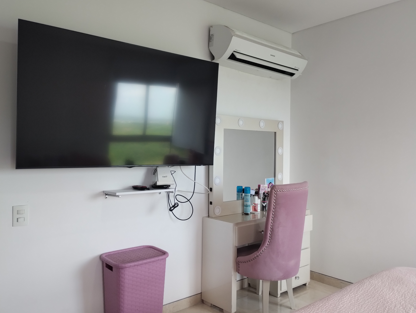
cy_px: 155
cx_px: 208
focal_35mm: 29
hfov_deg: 61.6
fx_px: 349
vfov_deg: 48.3
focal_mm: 4.27
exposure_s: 1/60
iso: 322
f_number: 1.8
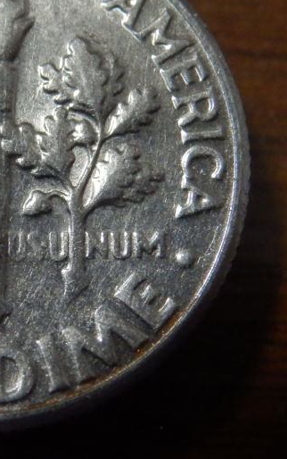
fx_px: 1699
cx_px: -8
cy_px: 174
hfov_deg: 9.6
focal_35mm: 136
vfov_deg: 15.3
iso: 800
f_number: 4.4
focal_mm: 11.9
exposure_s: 1/100
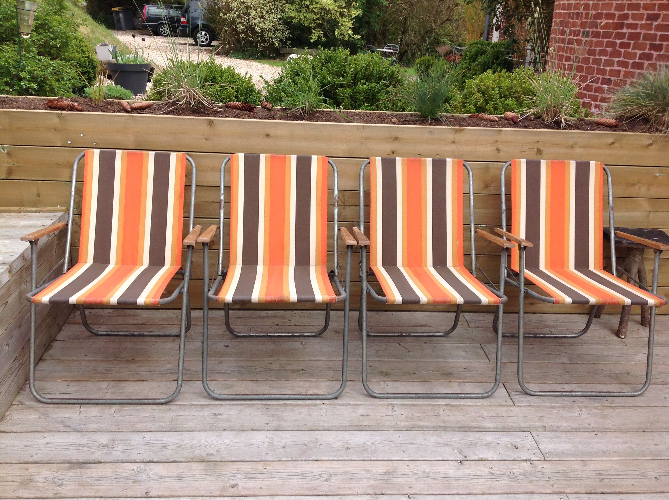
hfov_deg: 52.7
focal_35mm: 35
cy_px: 250
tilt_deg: -20.5
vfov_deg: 40.6
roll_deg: -2.1
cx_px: 334
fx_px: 675
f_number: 2.4
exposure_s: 1/864
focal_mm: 4.28
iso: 50
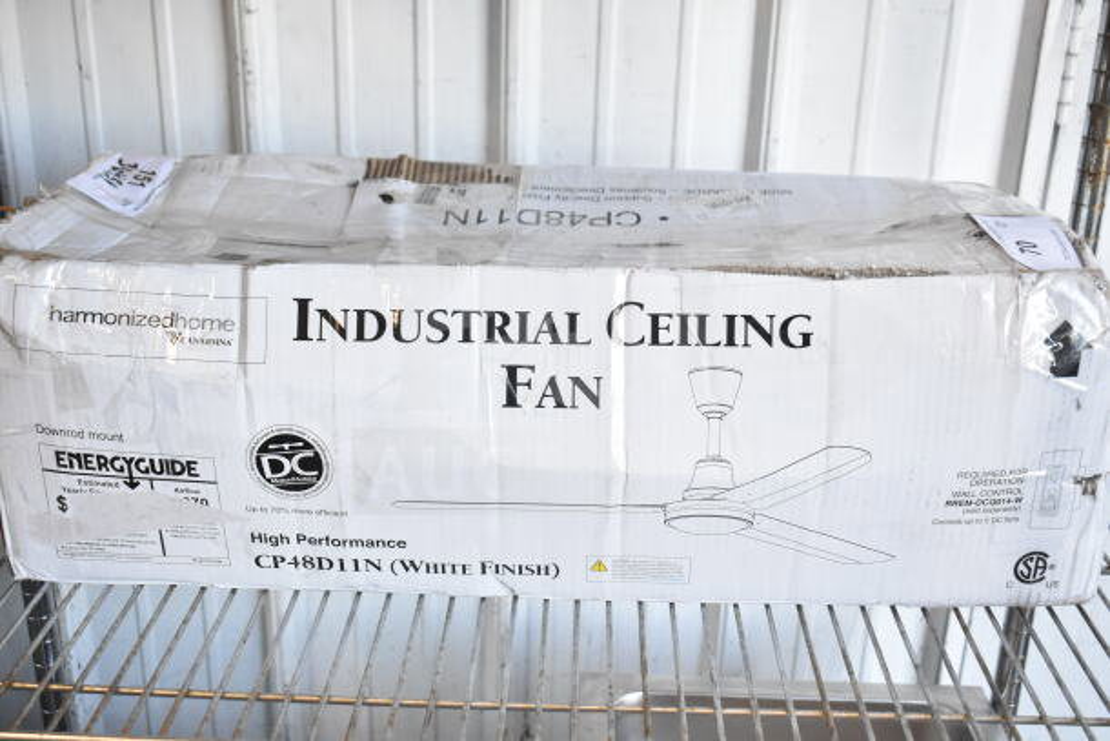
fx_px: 1295
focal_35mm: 42
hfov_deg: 46.4
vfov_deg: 31.9
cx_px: 555
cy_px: 370
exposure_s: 1/200
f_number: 5.6
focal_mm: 28
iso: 1600
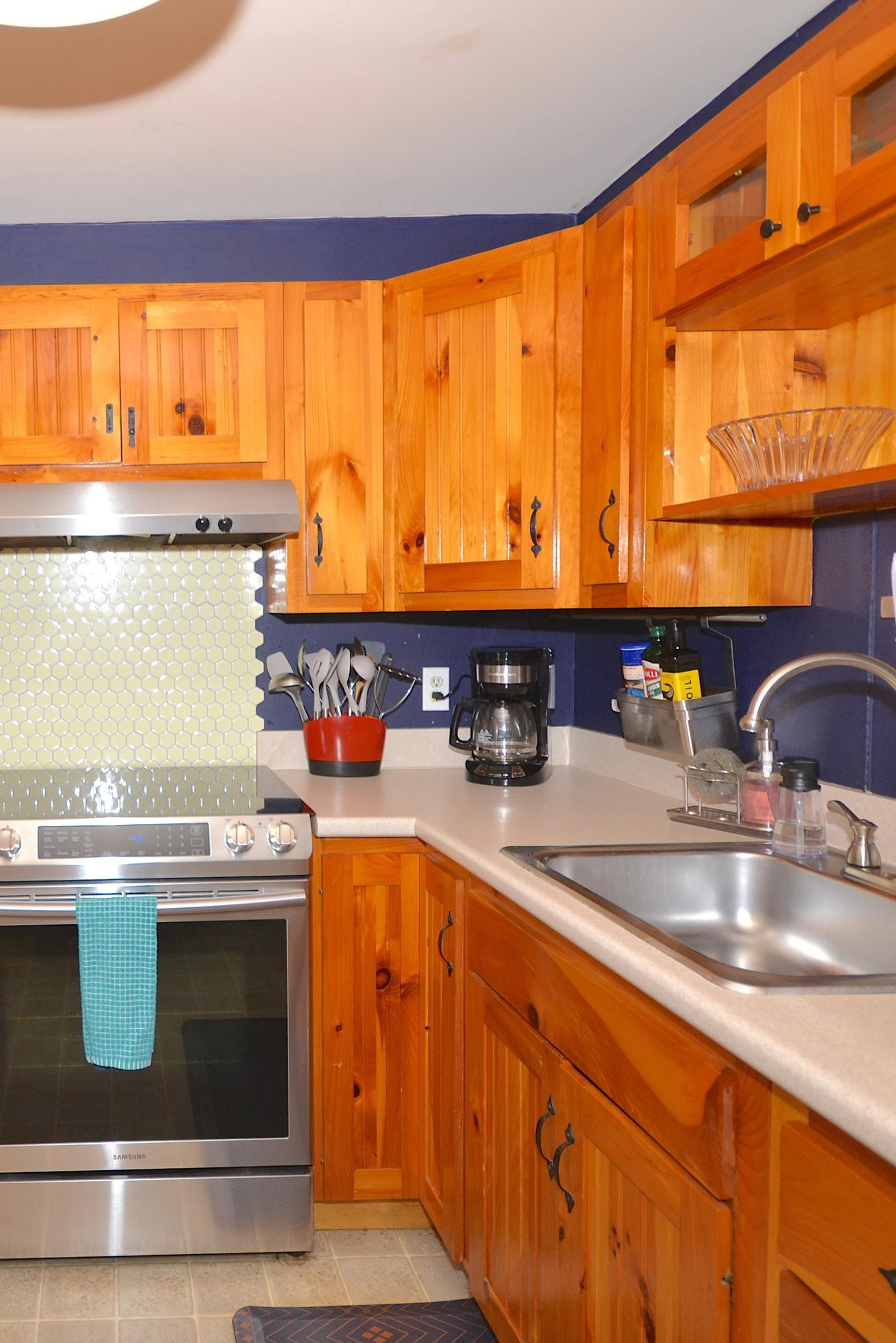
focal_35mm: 26
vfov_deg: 69.8
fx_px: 962
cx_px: 120
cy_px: 647
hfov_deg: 46.0
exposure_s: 1/60
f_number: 5.6
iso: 400
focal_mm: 11
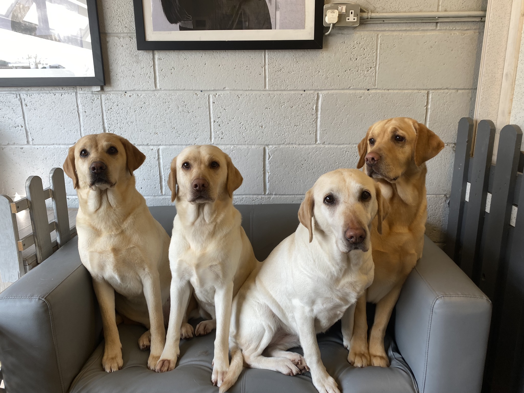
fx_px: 394
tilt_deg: -15.5
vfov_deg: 53.1
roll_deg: -0.2
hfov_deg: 67.3
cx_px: 262
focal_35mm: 26
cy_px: 196
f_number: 1.8
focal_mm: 4.25
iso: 32
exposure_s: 1/105
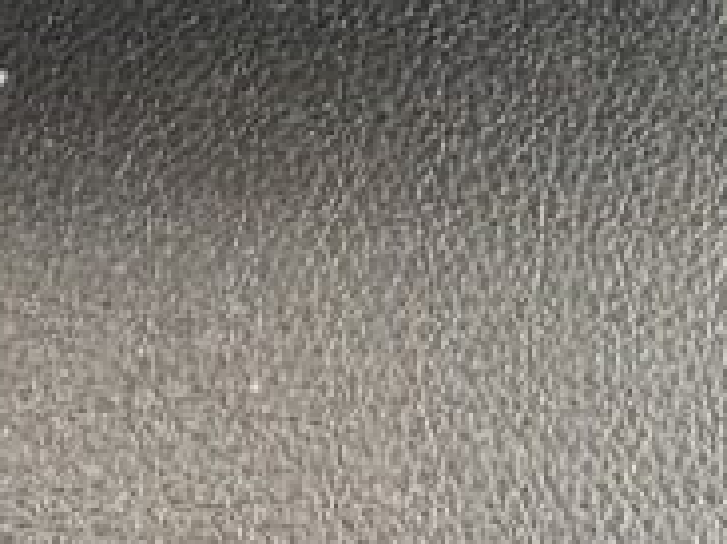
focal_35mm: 109
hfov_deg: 18.1
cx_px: 338
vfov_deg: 12.1
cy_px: -540
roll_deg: -0.6
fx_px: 2288
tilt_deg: -19.4
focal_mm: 5.7
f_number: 1.5
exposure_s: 1/49
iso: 160
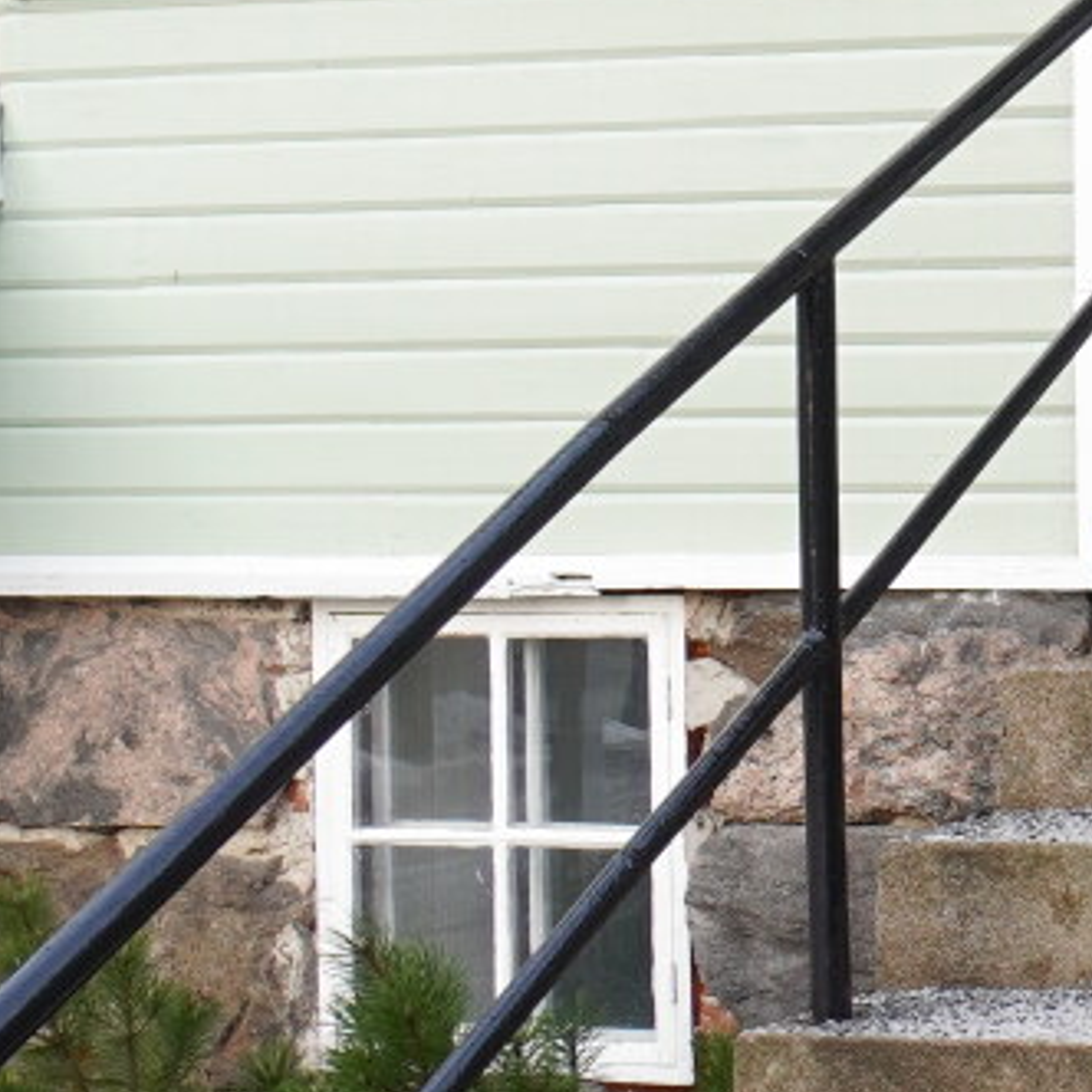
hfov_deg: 16.9
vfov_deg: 20.9
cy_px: 559
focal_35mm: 83
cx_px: 2026
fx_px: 2962
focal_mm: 10
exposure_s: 1/30
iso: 125
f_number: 4
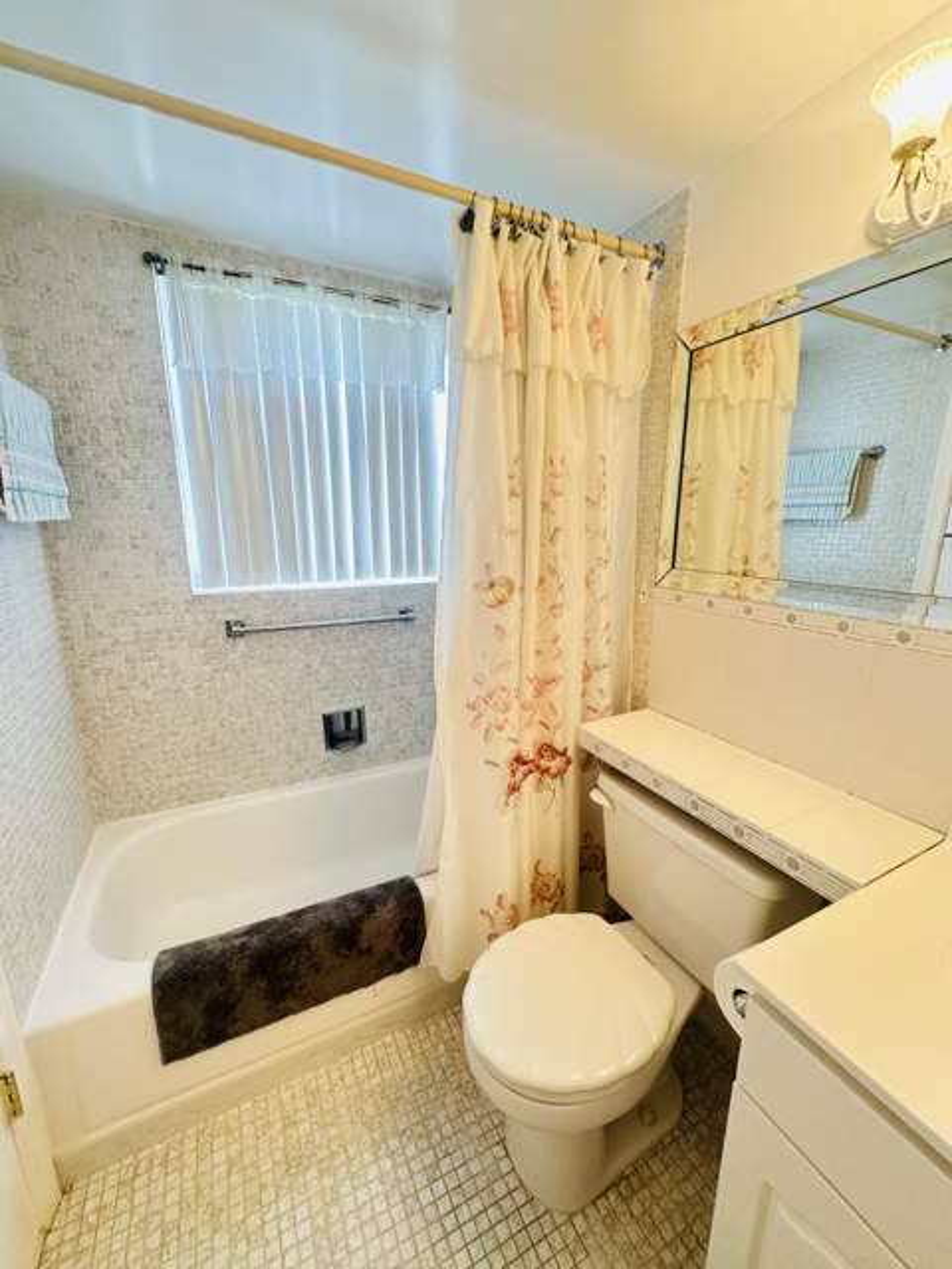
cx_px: 476
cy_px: 634
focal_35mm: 14
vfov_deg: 102.1
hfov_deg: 85.7
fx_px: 513
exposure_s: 1/60
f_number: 2.2
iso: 200
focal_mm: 2.22
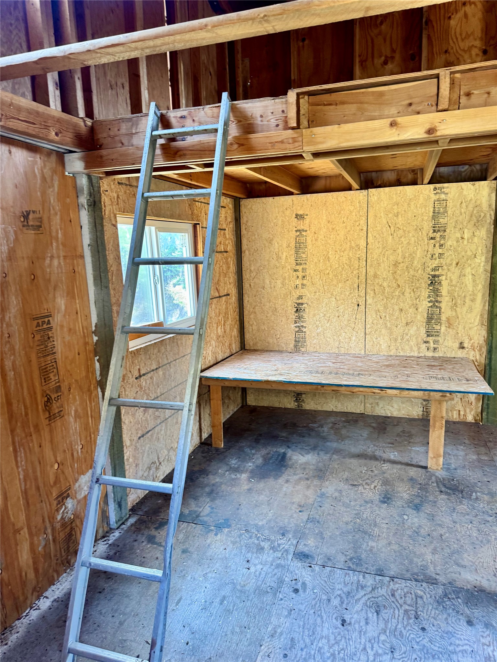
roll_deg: +2.0
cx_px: 248
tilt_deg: -10.7
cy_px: 331
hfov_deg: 56.8
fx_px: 459
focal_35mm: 24
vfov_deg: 71.6
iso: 200
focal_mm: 6.76
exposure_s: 1/66
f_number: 1.78
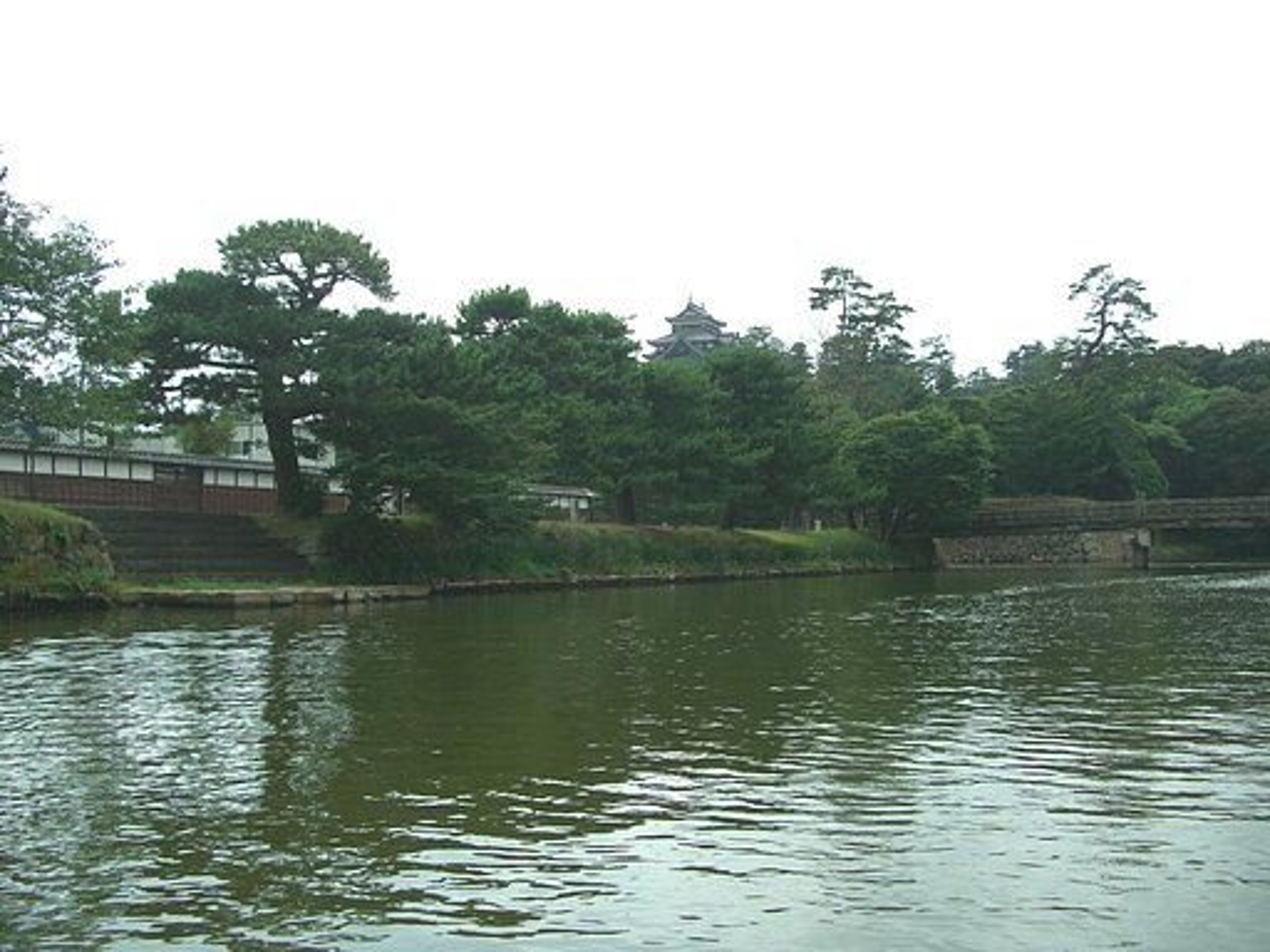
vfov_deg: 37.7
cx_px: 635
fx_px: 1394
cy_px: 476
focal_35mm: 38
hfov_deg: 49.0
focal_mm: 7.9
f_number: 5.6
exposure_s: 1/320
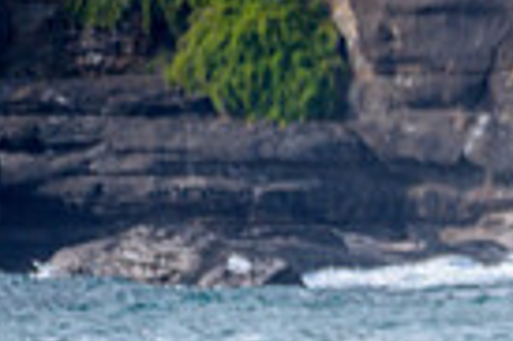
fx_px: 37062
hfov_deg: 0.8
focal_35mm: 2604
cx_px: 869
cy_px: 363
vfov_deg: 0.5
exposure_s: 1/2000
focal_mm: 500
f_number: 5.6
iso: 220
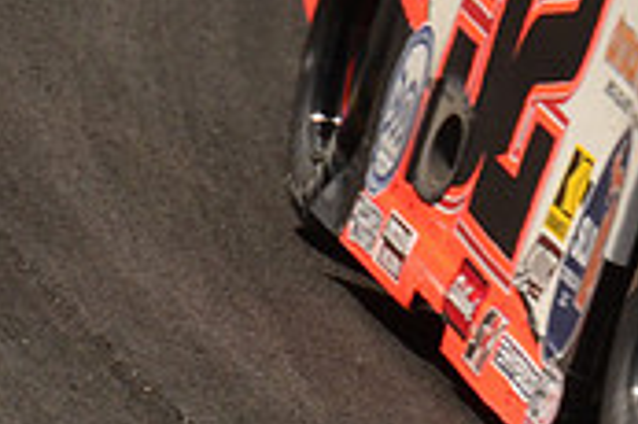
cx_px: 1317
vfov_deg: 1.0
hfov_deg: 1.5
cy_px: 291
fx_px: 24522
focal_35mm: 1385
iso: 1000
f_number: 18
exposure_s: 1/800
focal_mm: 200
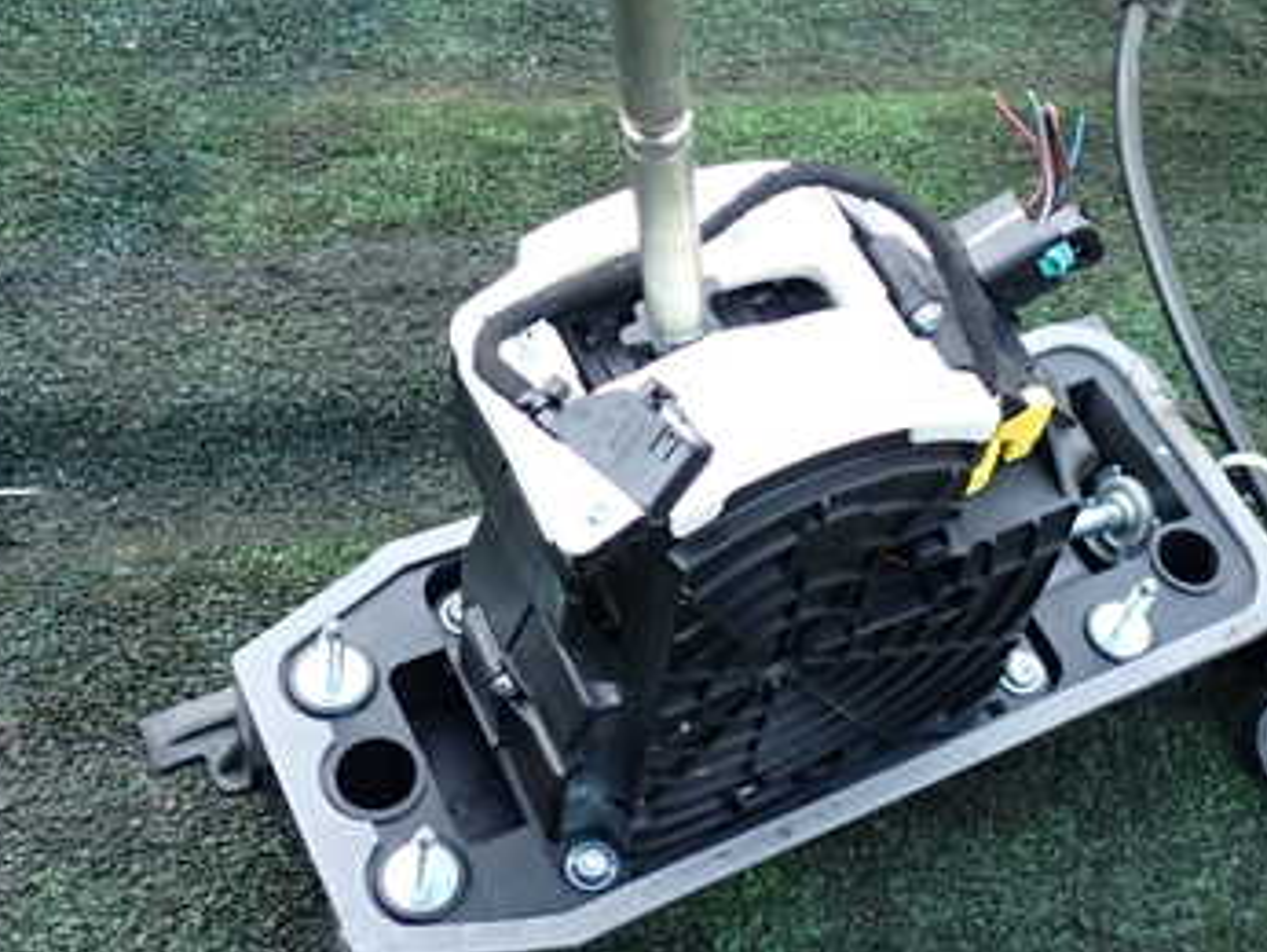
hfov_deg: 36.1
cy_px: 373
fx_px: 1905
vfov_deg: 28.0
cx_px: 923
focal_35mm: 52
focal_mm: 5.4
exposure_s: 1/30
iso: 250
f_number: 2.3
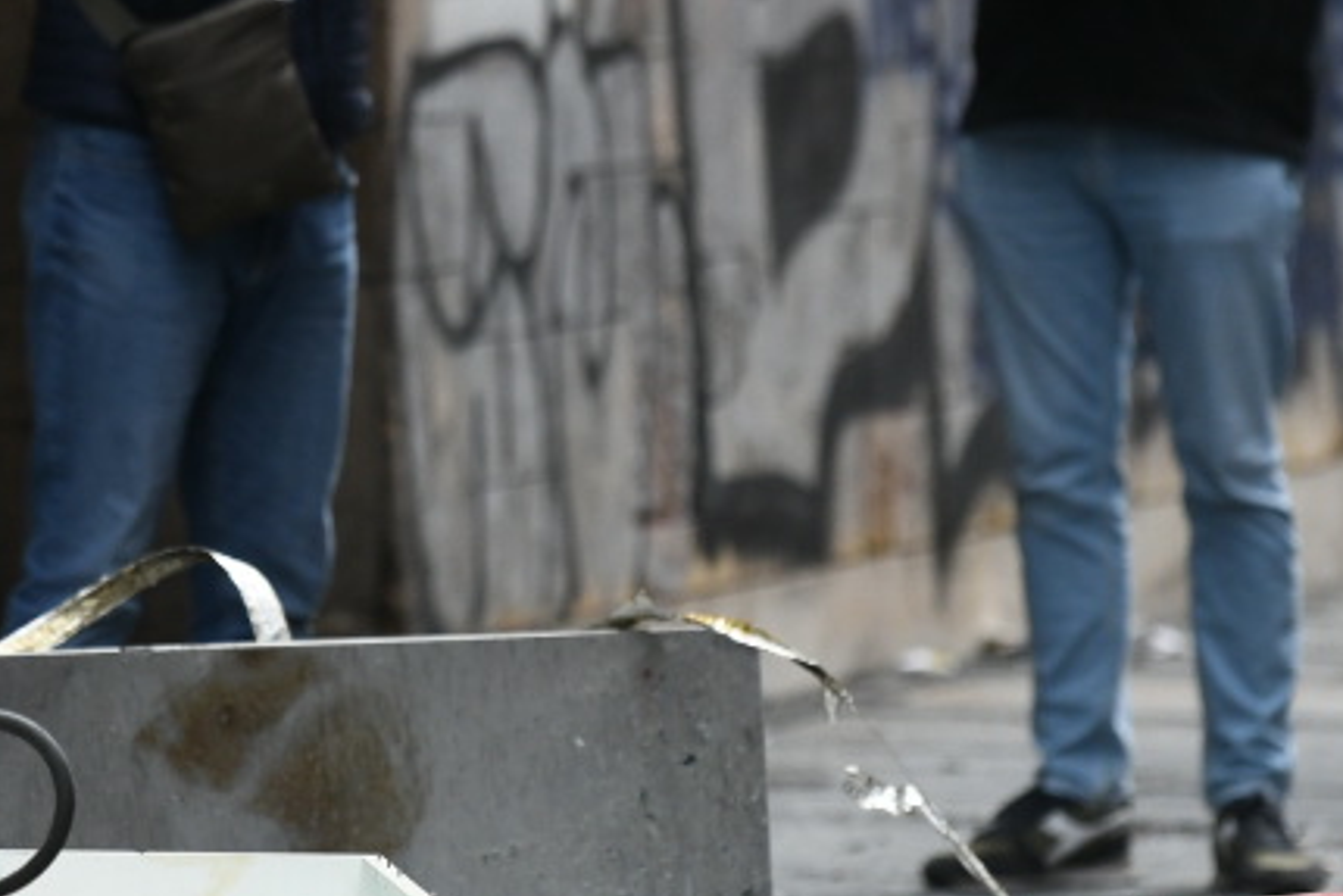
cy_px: 331
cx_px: 66
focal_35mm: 659
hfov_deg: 3.1
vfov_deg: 2.1
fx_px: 24591
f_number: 2.8
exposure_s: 1/3200
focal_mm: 175
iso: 800
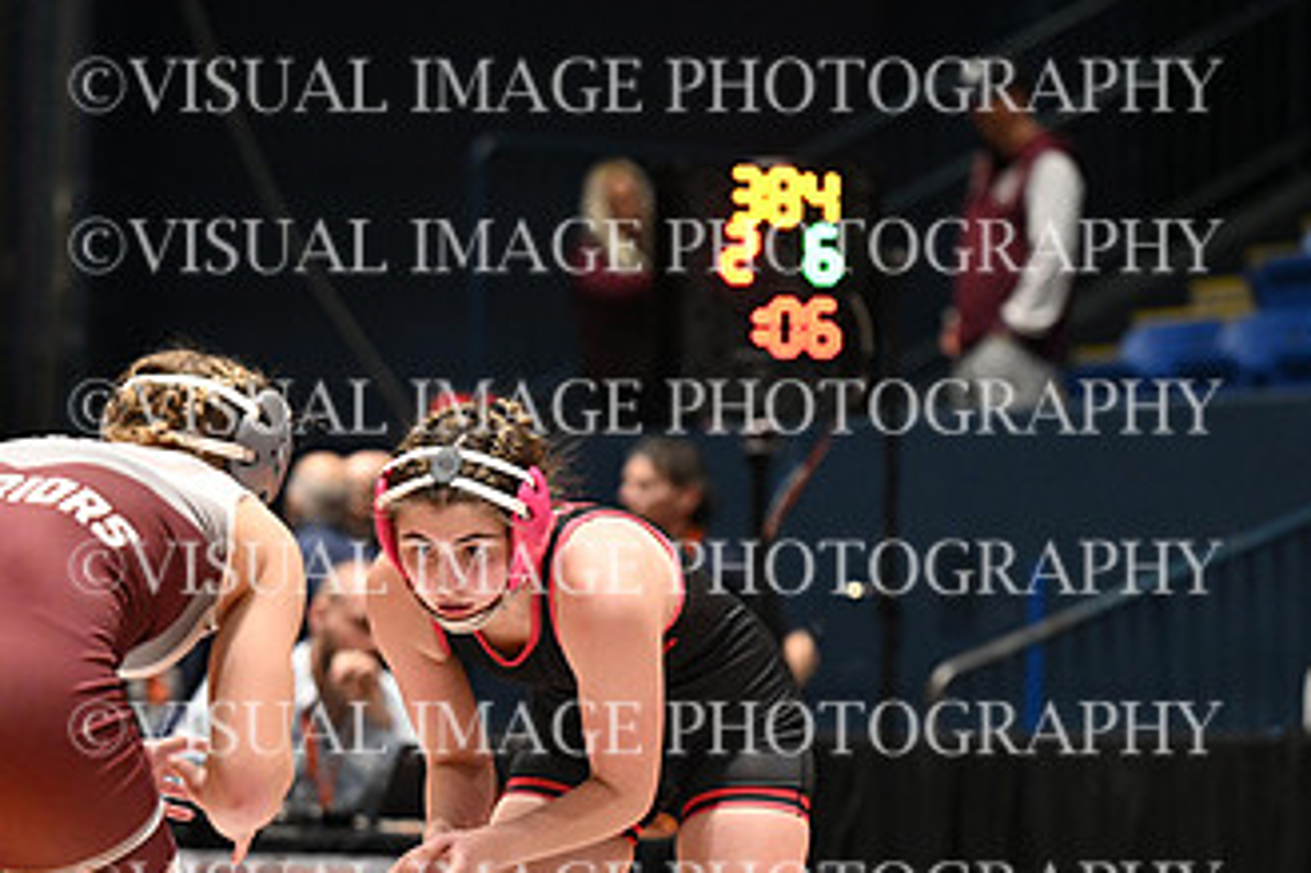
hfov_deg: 10.1
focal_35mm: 203
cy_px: 648
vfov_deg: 6.8
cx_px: 646
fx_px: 7389
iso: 3600
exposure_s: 1/767
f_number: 2.8
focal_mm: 115
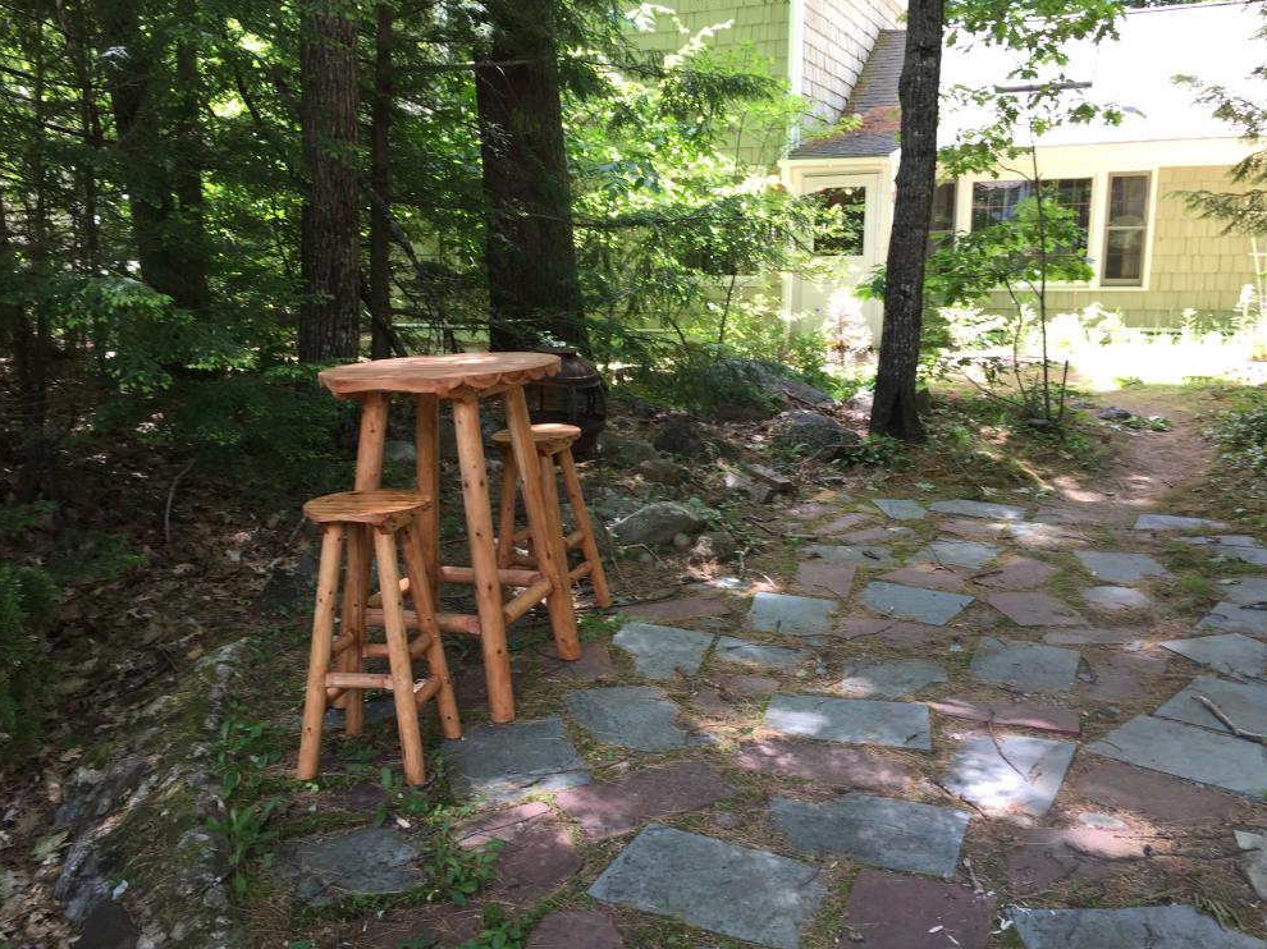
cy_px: 468
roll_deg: +0.6
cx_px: 628
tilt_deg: -11.1
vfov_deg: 46.8
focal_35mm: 30
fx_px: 1098
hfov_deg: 60.0
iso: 32
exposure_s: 1/60
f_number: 2.2
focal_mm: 4.15
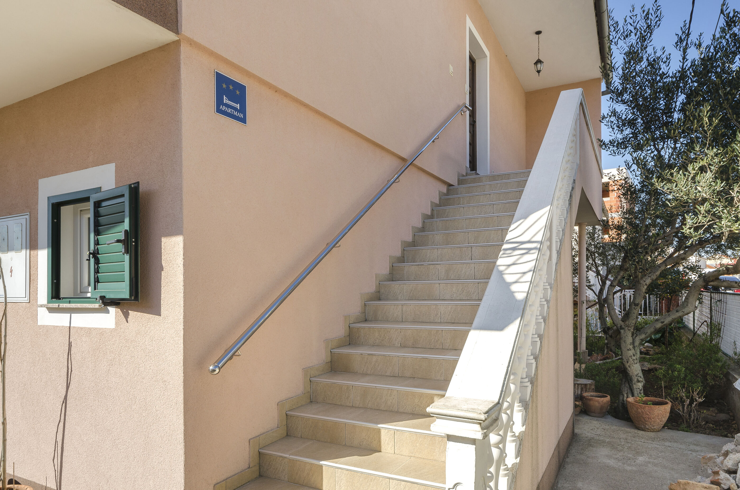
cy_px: 245
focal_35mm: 22
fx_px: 462
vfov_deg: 55.9
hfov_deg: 77.4
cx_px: 370
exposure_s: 1/200
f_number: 10
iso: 100
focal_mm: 15
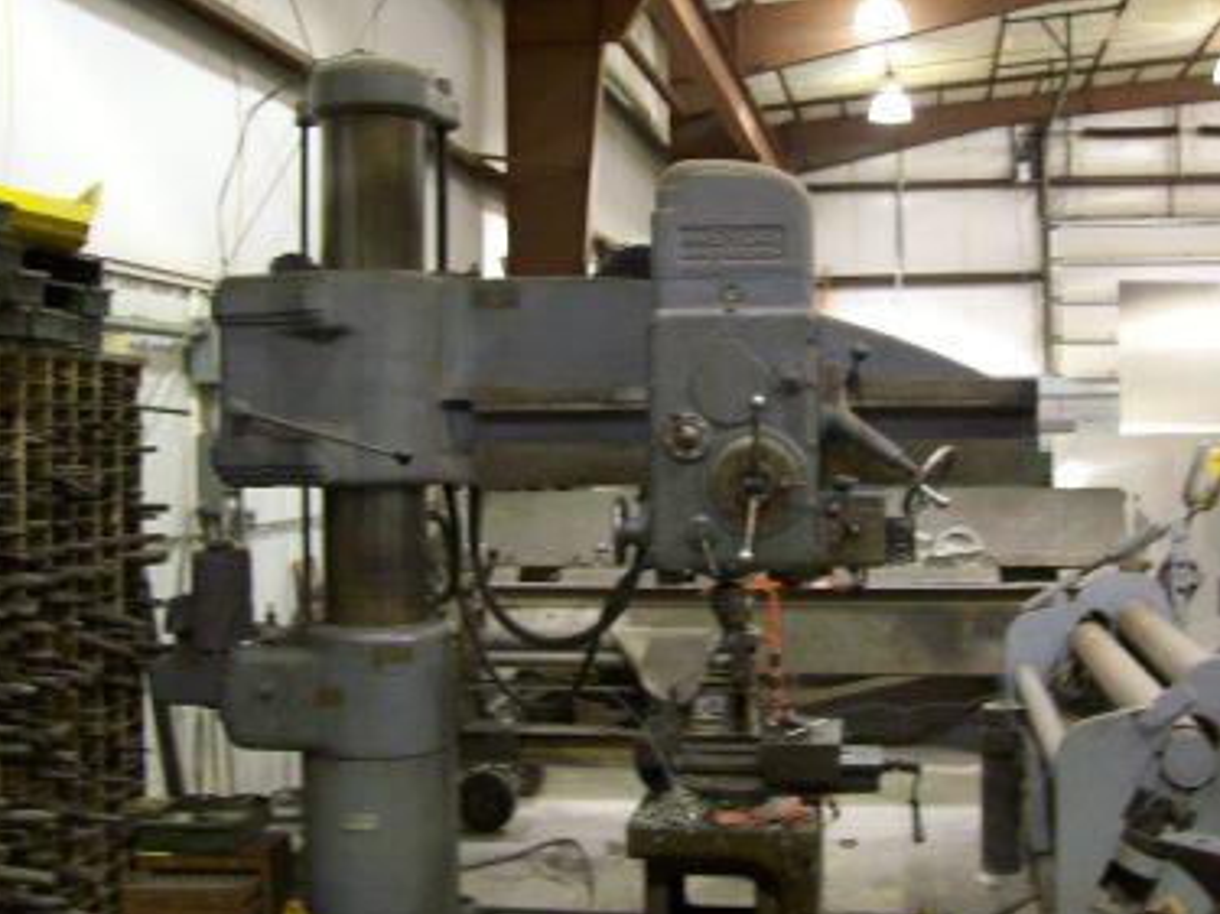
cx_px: 651
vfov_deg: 33.6
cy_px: 439
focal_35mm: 43
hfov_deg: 43.8
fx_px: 1515
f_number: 2.7
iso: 200
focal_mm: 6
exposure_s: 1/8
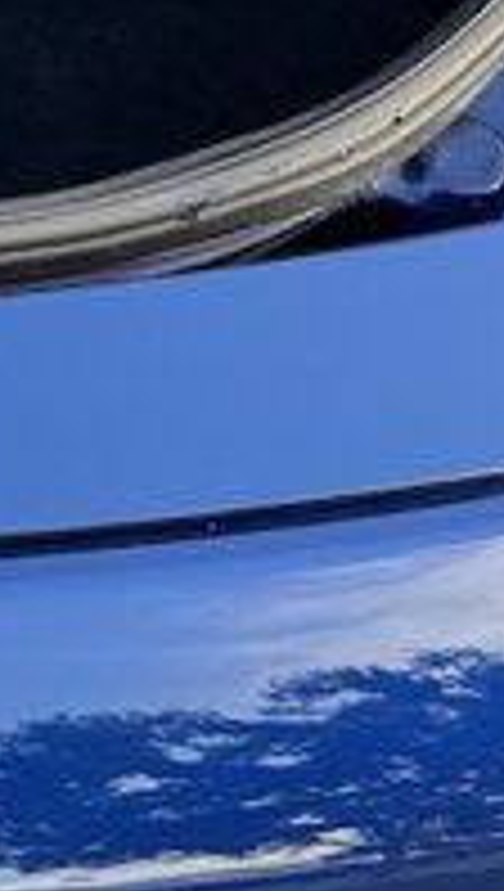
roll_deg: +0.5
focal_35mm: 135
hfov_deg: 8.3
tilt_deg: -43.2
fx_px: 3194
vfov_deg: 15.5
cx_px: -702
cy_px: -90
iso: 200
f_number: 1.78
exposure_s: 1/170
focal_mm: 6.76
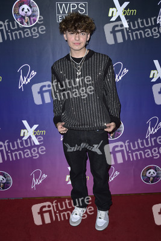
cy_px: 120
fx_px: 235
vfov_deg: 54.4
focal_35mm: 35
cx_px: 80
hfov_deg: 37.9
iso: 320
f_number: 6.3
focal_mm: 35
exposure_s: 1/250
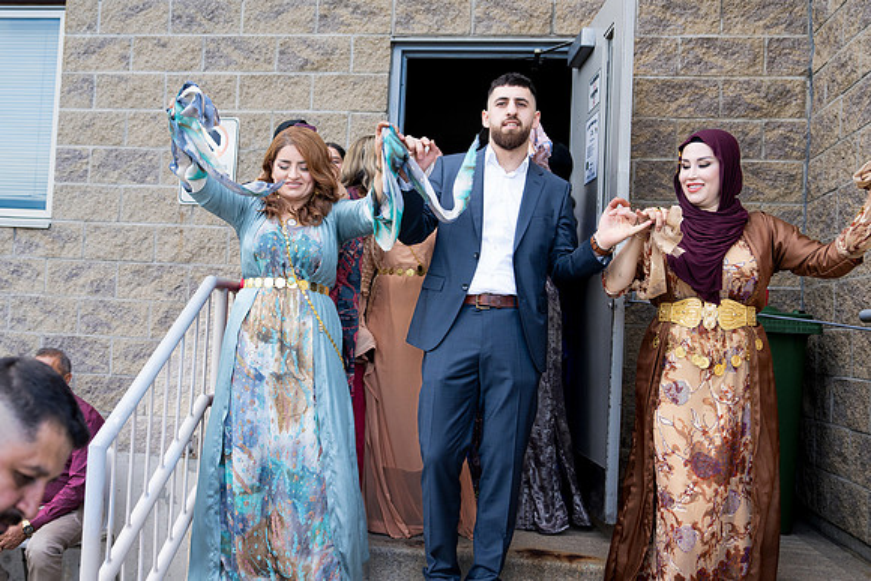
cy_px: 287
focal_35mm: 35
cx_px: 400
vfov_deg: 37.5
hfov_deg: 53.8
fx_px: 857
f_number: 2.8
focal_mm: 31
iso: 800
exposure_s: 1/1000
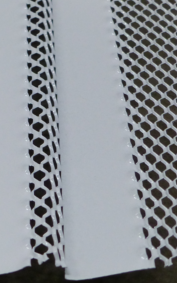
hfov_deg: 10.7
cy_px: 136
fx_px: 942
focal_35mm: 122
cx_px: 35
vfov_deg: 17.1
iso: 320
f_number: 2.8
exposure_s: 1/60
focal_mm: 8.1
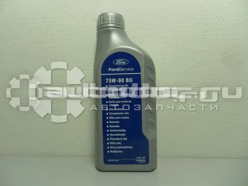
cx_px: 124
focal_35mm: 28
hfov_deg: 63.4
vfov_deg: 49.7
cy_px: 93
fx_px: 201
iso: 160
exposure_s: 1/50
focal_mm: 4.9
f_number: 3.2
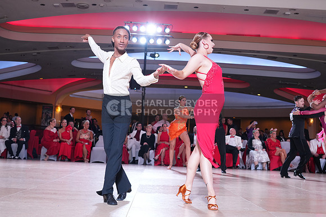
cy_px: 108
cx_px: 163
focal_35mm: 46
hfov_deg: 42.7
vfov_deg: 29.3
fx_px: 417
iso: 1250
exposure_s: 1/200
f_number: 5
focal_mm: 46
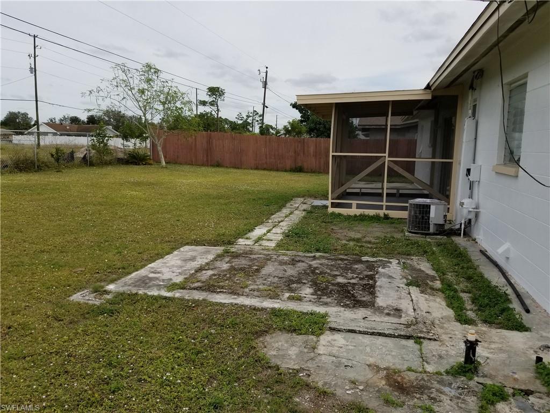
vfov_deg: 53.1
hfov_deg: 67.3
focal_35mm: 26
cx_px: 275
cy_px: 206
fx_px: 413
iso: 50
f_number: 1.7
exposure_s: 1/2296
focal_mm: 4.25
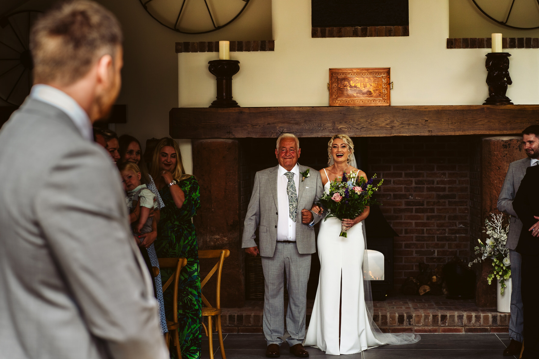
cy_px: 180
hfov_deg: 23.6
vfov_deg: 15.9
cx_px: 270
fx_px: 1288
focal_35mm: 86
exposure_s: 1/800
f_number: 4.5
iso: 320
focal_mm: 85
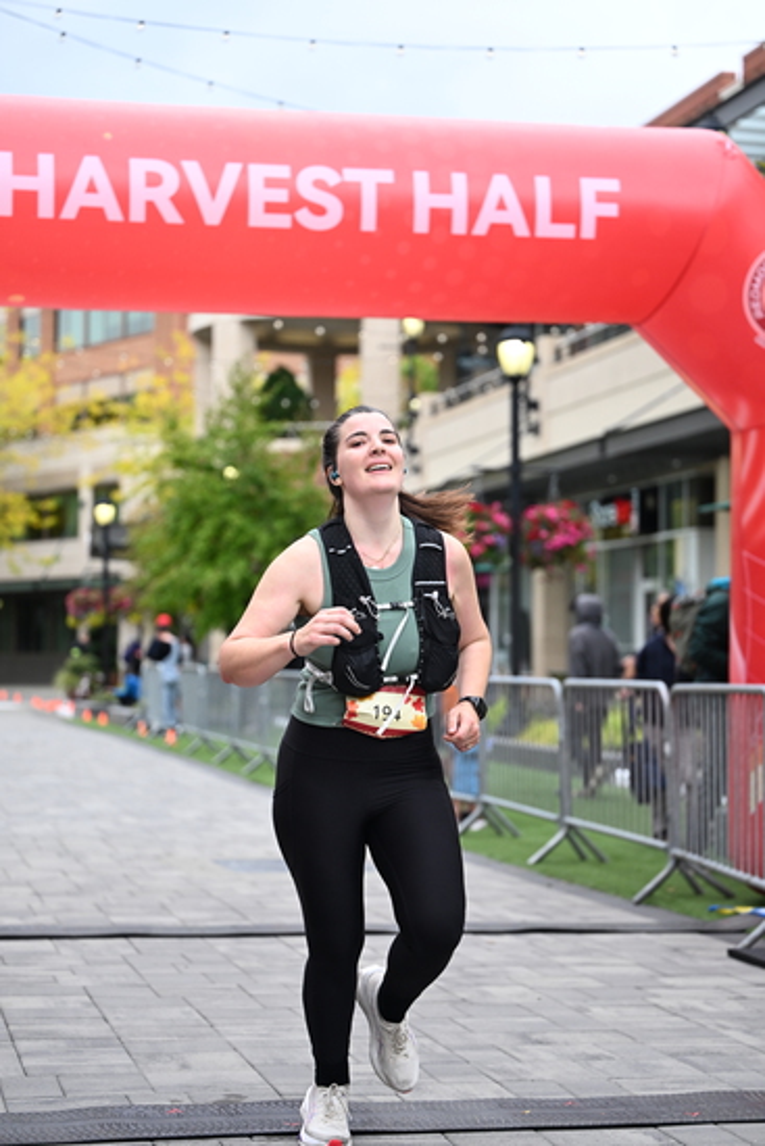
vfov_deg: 27.7
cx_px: 382
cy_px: 573
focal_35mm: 73
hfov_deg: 18.7
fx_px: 2325
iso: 640
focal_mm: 73
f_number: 2.8
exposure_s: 1/2000
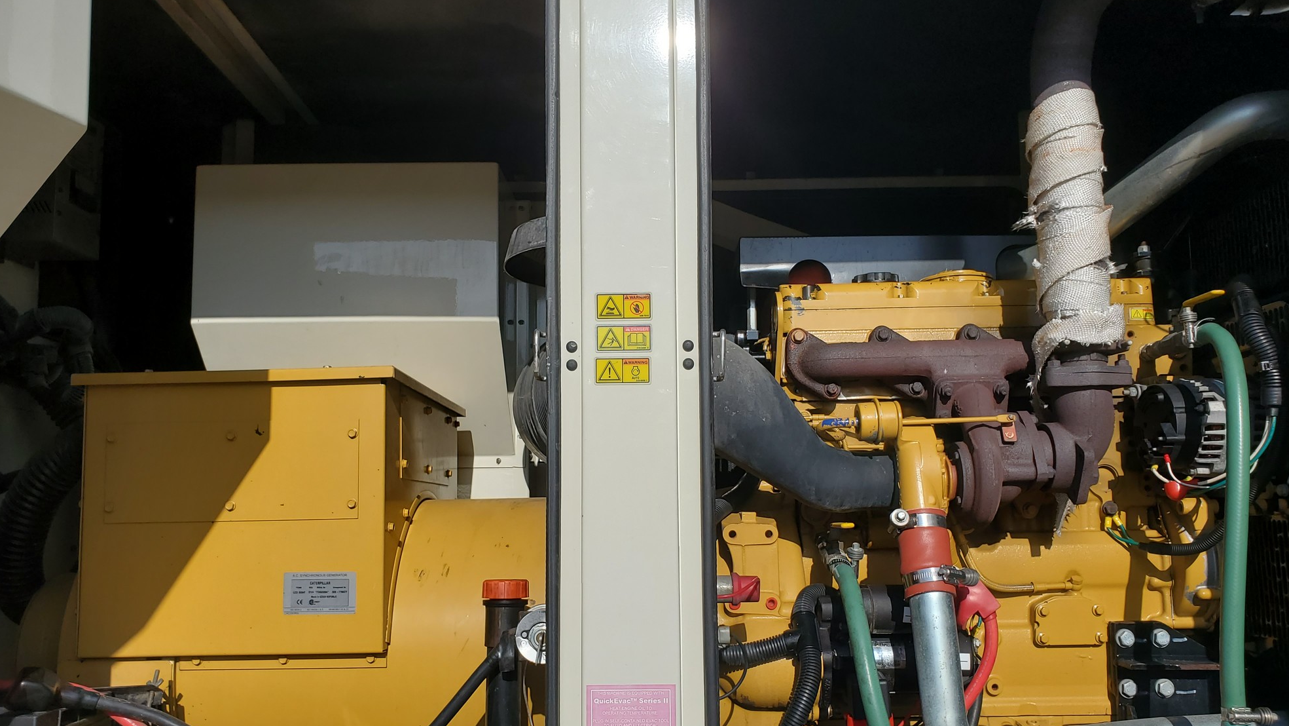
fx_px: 991
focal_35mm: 29
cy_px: 408
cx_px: 632
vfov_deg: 40.1
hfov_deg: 66.1
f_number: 2.4
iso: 50
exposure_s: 1/2952
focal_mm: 4.3
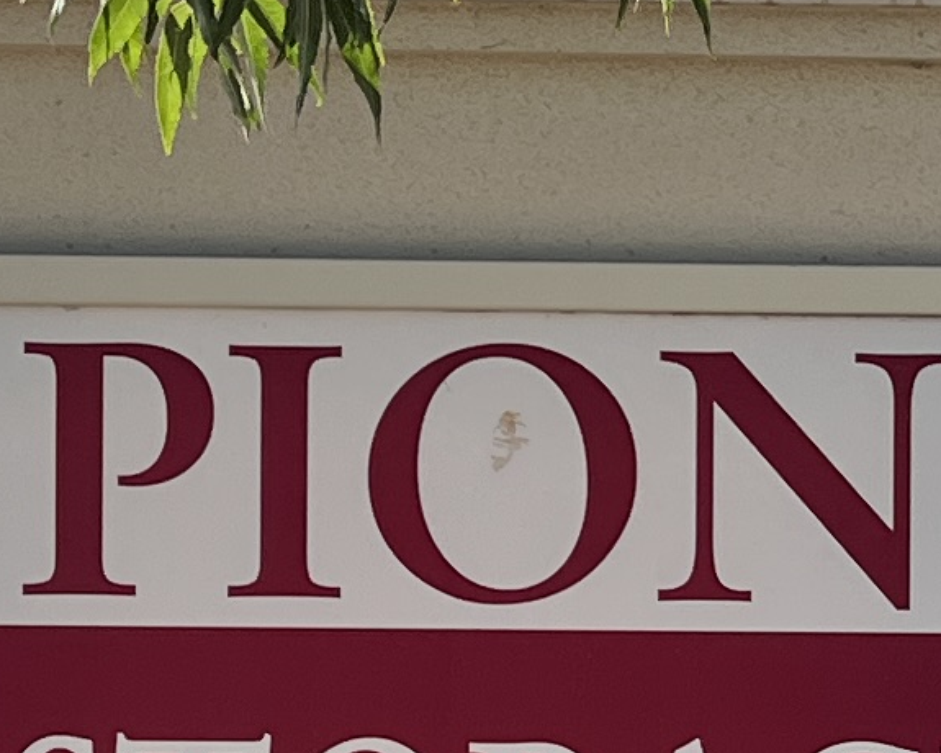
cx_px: 1183
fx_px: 4957
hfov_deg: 10.6
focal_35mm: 178
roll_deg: -0.5
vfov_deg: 8.6
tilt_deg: -0.2
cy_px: 737
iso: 50
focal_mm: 5.1
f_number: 1.6
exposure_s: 1/1600
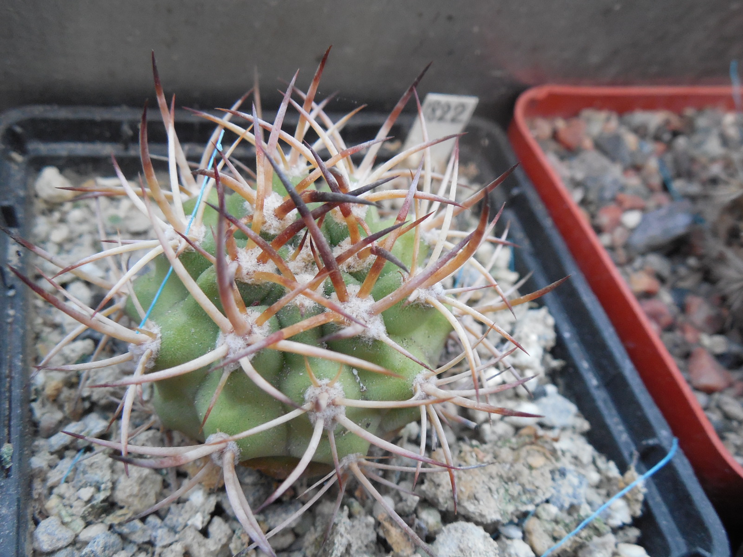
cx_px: 372
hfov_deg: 58.4
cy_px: 278
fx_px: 665
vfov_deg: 45.4
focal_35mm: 31
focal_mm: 5.6
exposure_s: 1/30
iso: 400
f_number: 3.6
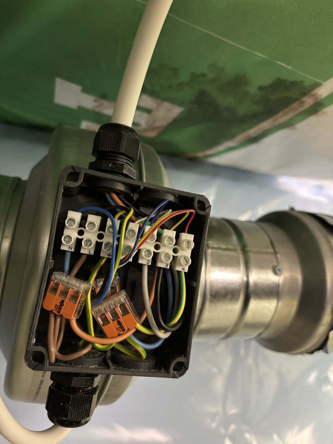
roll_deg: -6.4
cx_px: 166
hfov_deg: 53.1
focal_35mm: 26
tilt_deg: +5.6
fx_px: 333
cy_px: 222
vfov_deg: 67.3
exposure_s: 1/35
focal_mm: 5.96
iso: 640
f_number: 1.6
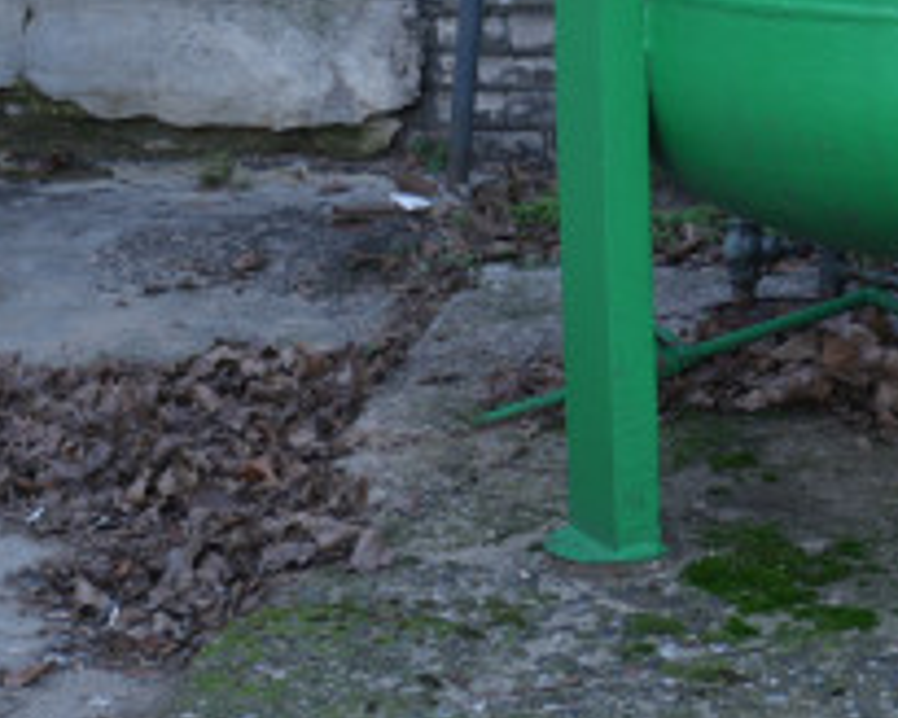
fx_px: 3615
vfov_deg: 10.8
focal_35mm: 136
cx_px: 1222
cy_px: -490
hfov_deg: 13.6
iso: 125
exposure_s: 1/60
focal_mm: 28
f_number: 3.5
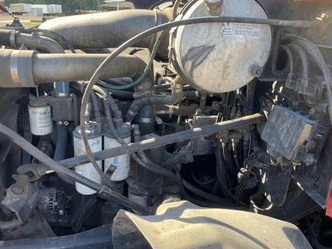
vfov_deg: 46.8
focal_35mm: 30
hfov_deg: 60.0
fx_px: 288
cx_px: 161
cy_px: 124
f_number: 1.8
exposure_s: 1/179
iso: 25
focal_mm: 3
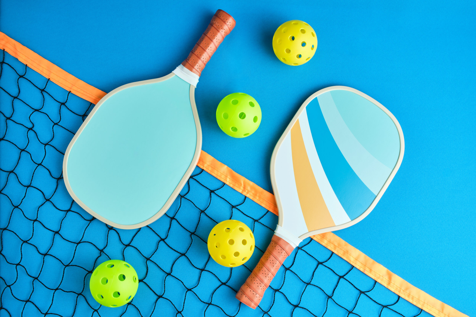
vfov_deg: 40.0
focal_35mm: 33
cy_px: 158
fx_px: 436
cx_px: 238
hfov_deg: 57.2
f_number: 14
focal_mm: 22
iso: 160
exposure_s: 1/125
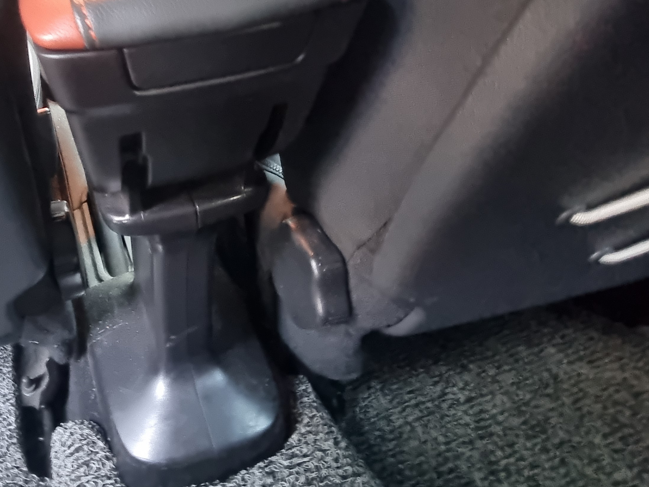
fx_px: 450
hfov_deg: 65.3
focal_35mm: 24
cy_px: 174
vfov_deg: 55.9
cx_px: 132
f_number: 2.2
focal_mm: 2.2
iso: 1250
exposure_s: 1/24
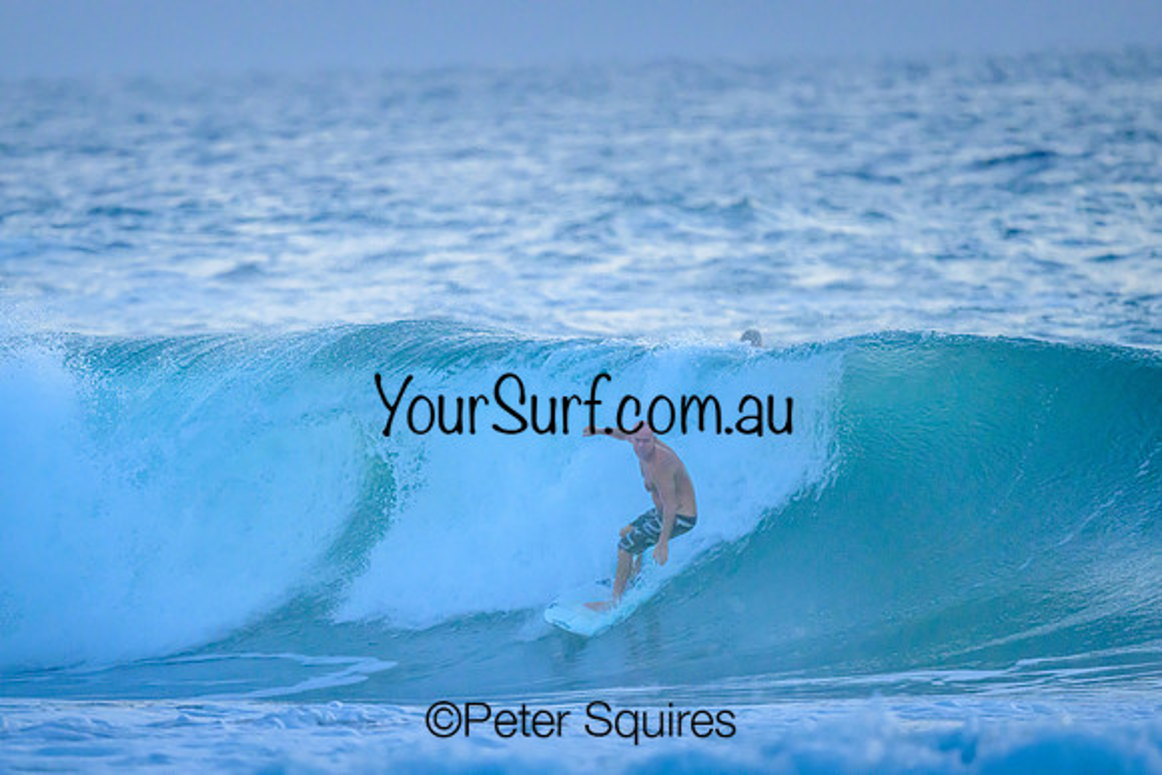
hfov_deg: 2.6
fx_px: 25827
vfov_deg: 1.7
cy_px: 388
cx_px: 581
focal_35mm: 800
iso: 4000
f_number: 6.3
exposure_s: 1/2500
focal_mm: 800
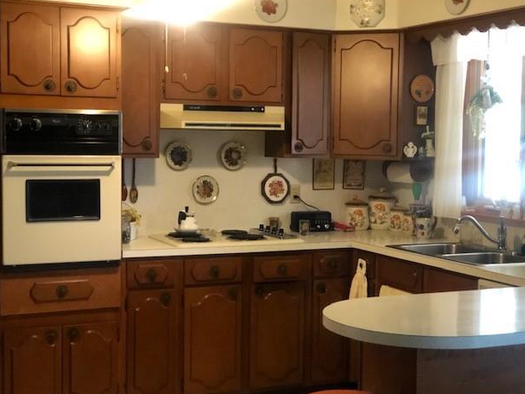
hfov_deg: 32.2
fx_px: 910
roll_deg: -0.8
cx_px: 271
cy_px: 199
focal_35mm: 60
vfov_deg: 24.4
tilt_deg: -5.5
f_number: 2.8
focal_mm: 6.6
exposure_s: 1/30
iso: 500
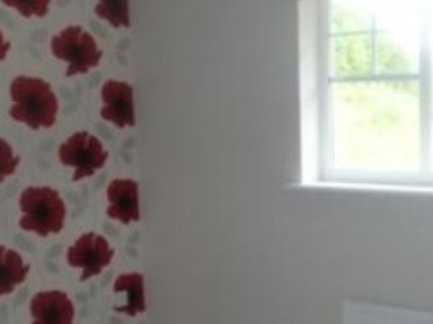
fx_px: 737
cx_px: 384
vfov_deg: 24.3
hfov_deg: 31.3
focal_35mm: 59
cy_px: 268
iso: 100
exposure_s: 1/60
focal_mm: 4.65
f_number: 2.6
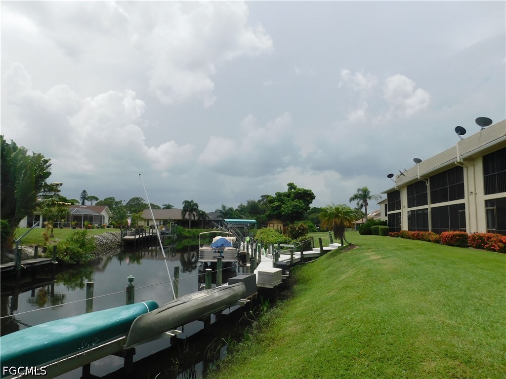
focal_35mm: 23
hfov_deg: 73.9
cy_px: 190
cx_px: 253
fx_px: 336
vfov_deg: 58.9
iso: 125
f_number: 6
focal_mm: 4
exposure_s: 1/640
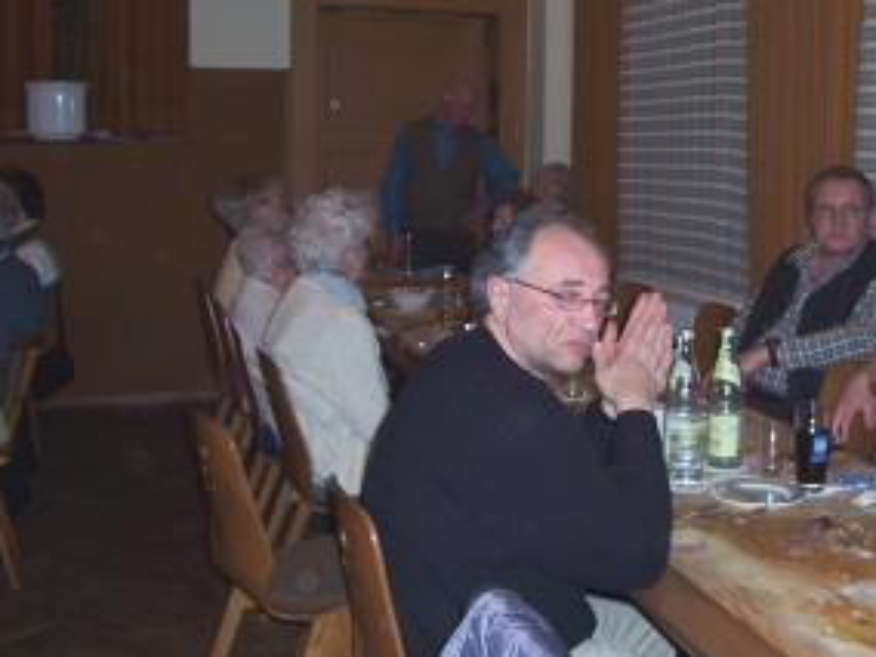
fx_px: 1291
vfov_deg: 28.5
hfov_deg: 37.1
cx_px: 583
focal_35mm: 51
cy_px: 267
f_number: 2.7
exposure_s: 1/60
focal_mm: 5.6
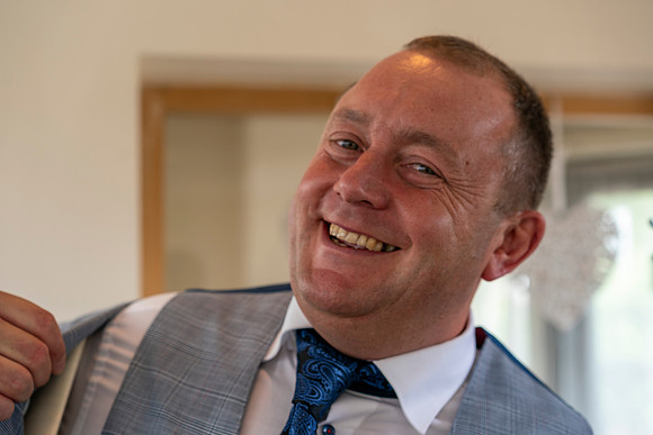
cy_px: 218
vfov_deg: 24.6
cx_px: 326
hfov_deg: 36.2
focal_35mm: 55
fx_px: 998
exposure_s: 1/160
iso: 250
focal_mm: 55
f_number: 4
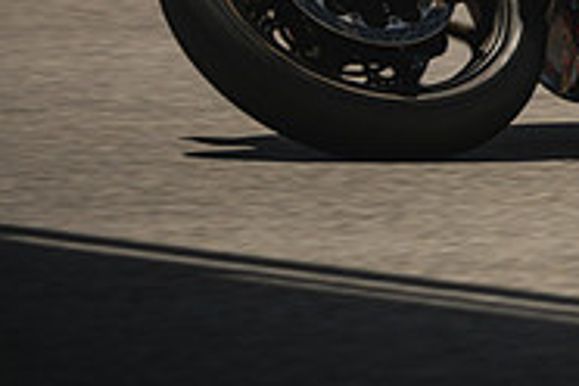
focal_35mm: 1313
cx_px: 897
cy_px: -207
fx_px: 21116
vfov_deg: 1.0
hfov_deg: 1.6
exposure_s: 1/1250
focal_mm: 280
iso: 160
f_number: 3.6
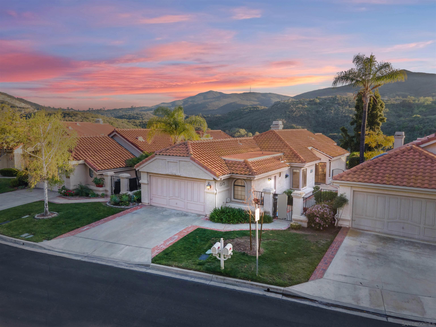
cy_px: 164
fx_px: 302
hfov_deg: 71.6
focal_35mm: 24
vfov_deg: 56.8
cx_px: 218
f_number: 2.8
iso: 100
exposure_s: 1/90
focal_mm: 4.5
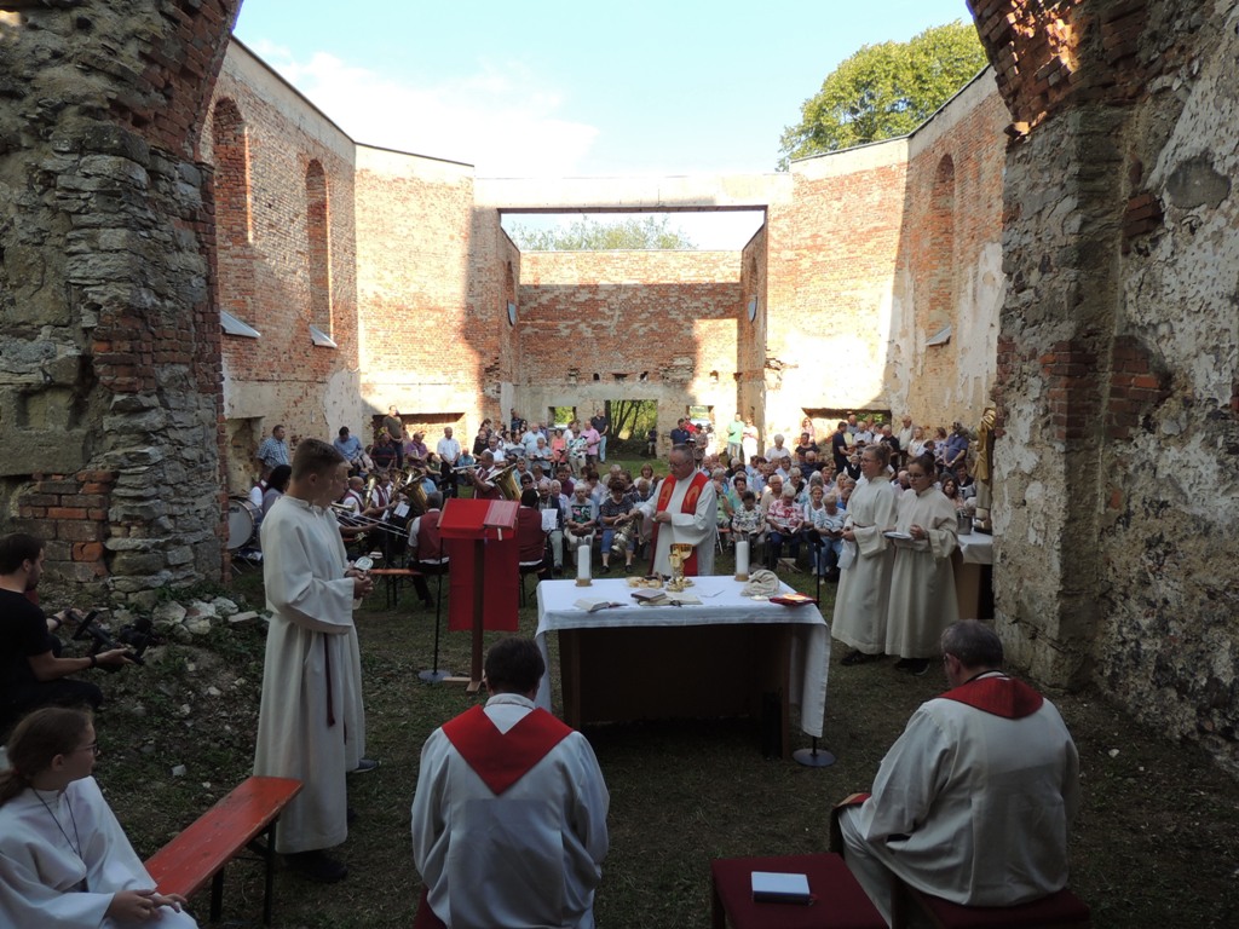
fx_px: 859
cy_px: 464
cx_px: 620
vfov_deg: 56.8
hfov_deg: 71.6
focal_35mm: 24
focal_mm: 4.3
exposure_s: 1/400
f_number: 3
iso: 100
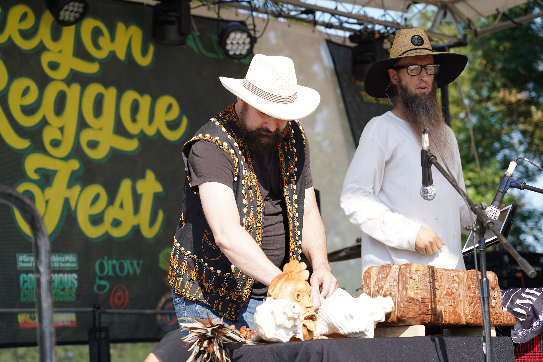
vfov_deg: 13.0
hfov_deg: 19.5
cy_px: 181
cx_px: 272
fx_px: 1584
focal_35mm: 105
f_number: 5
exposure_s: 1/250
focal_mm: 105
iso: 100
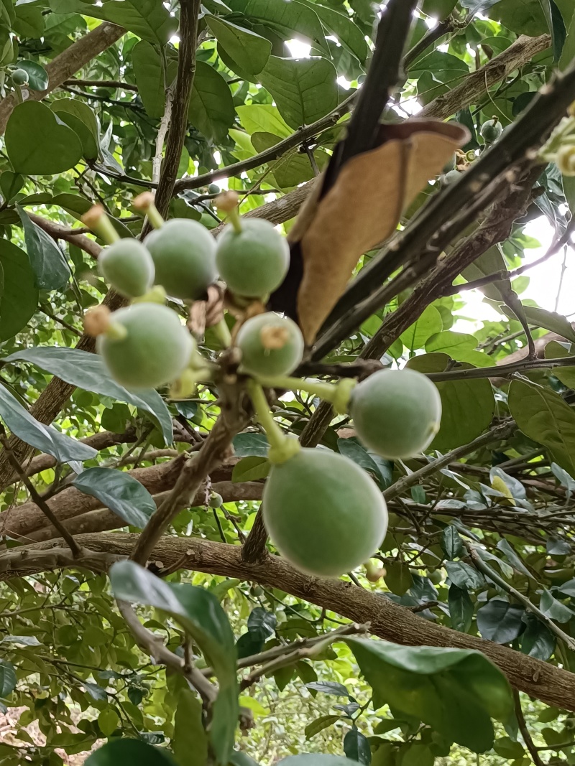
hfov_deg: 30.9
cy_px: 383
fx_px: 1041
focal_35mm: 47
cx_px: 288
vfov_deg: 40.4
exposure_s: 1/159
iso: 1073
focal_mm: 4.7
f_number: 1.7
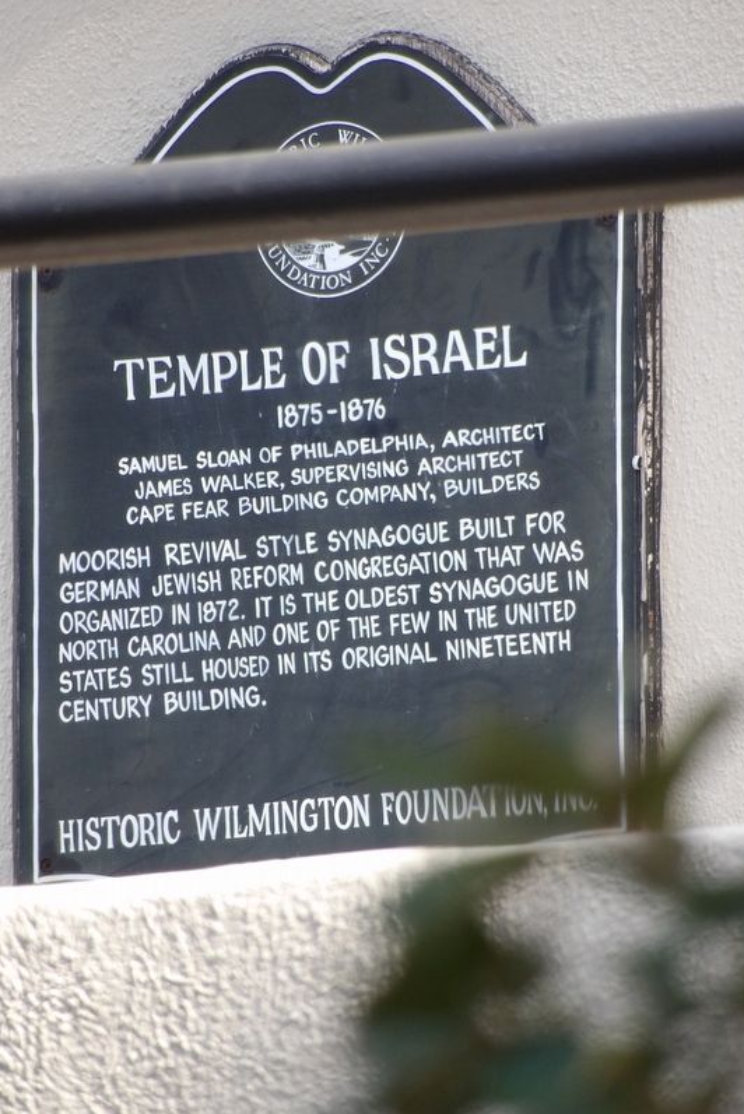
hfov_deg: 1.6
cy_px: 556
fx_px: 27409
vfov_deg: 2.3
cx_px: 397
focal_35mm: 885
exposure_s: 1/100
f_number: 4.8
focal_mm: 152.1
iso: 148
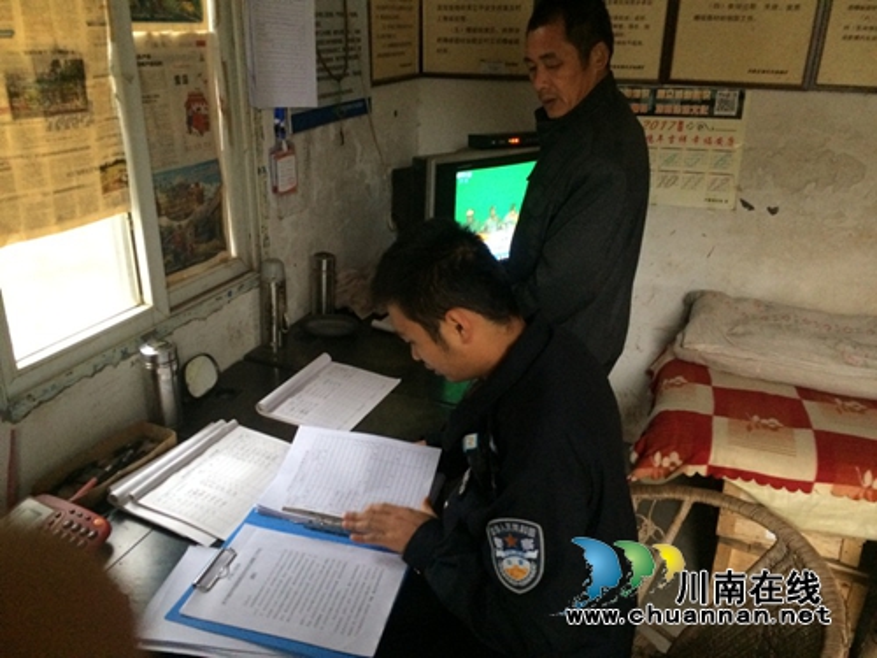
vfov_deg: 48.2
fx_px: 735
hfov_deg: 61.7
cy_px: 329
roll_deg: -0.9
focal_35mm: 29
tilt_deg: -23.4
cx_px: 438
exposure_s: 1/25
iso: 320
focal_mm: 4.15
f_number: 2.2
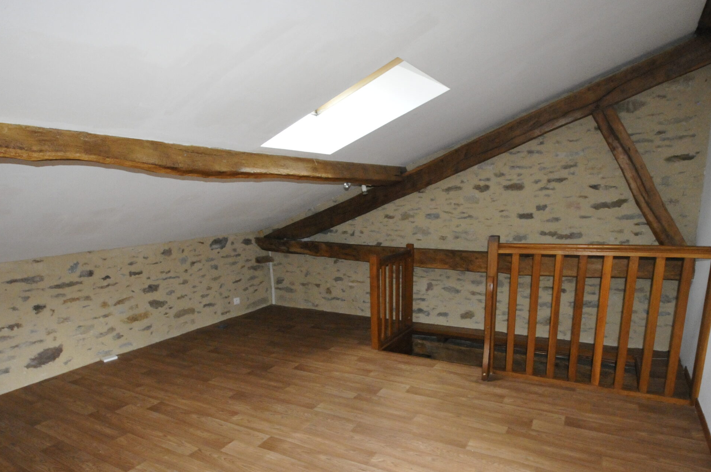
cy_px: 311
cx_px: 339
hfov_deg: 84.0
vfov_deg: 60.5
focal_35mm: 20
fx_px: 394
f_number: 7.1
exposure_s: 1/60
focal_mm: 10
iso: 3200
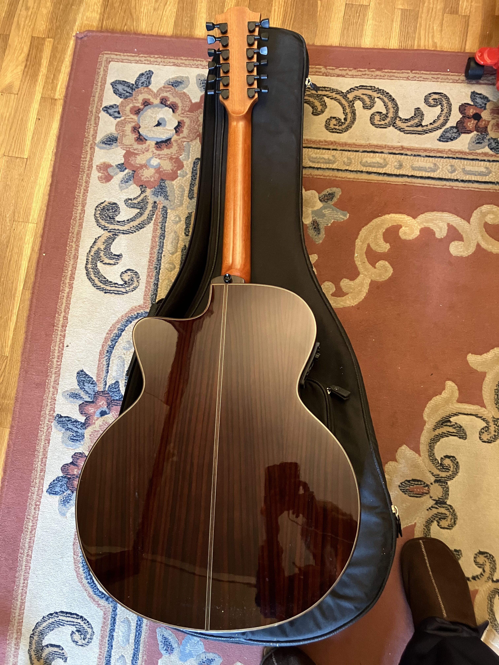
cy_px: 332
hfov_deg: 49.7
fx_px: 538
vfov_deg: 63.4
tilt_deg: -80.3
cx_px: 250
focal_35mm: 28
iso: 320
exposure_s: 1/33
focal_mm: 3.99
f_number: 1.8
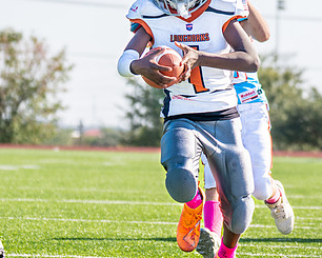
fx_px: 2564
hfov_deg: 7.2
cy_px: 81
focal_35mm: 269
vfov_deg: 5.8
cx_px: 269
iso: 100
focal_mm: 70
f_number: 2.8
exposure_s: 1/1600
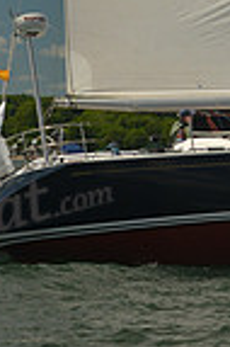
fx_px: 2728
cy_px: -177
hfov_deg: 4.8
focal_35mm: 284
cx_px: 238
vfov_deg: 7.1
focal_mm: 70
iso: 400
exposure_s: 1/800
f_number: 8
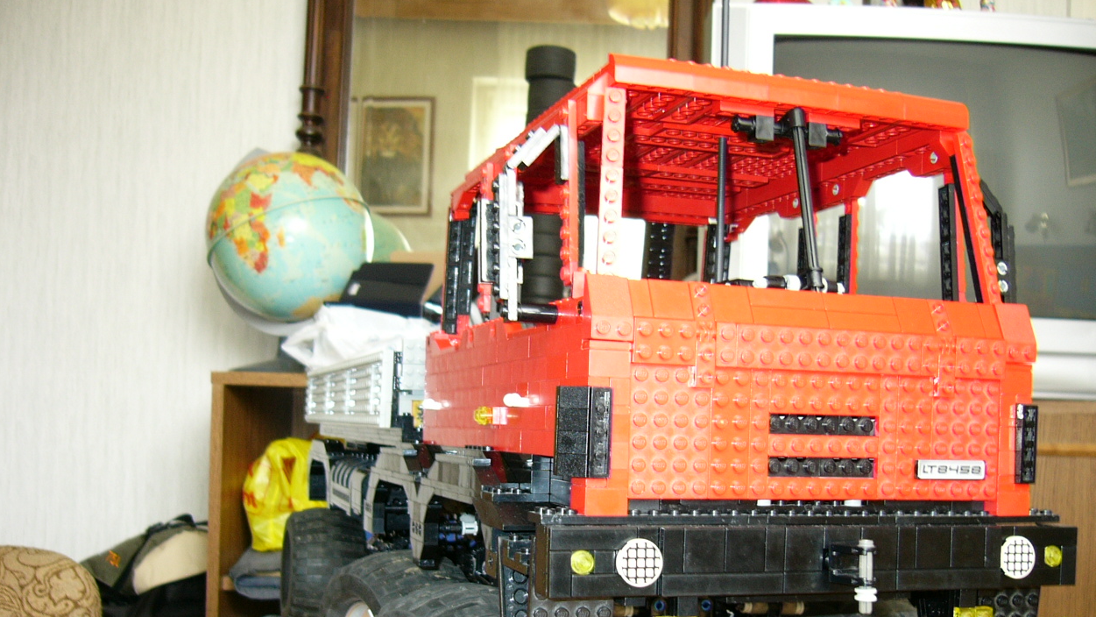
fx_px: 1134
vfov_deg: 30.2
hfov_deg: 51.6
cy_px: 415
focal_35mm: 39
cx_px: 556
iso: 100
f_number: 2.8
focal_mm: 5.8
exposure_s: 1/4
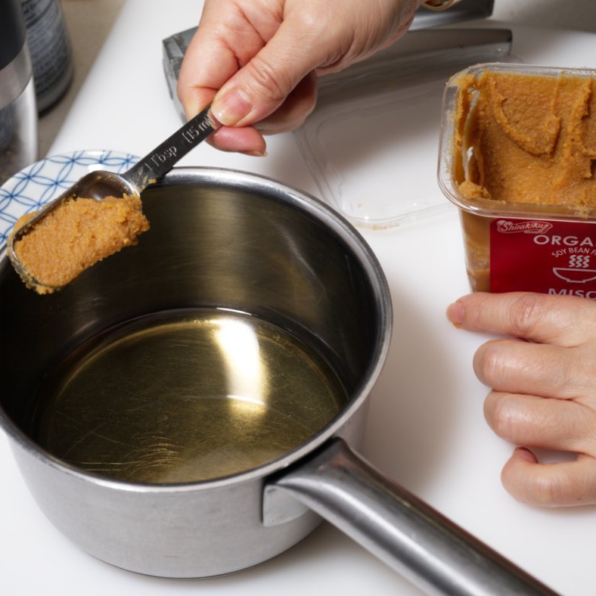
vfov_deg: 23.1
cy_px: 295
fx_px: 1461
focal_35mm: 75
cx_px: 245
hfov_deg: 23.0
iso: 100
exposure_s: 1/80
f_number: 9
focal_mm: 58
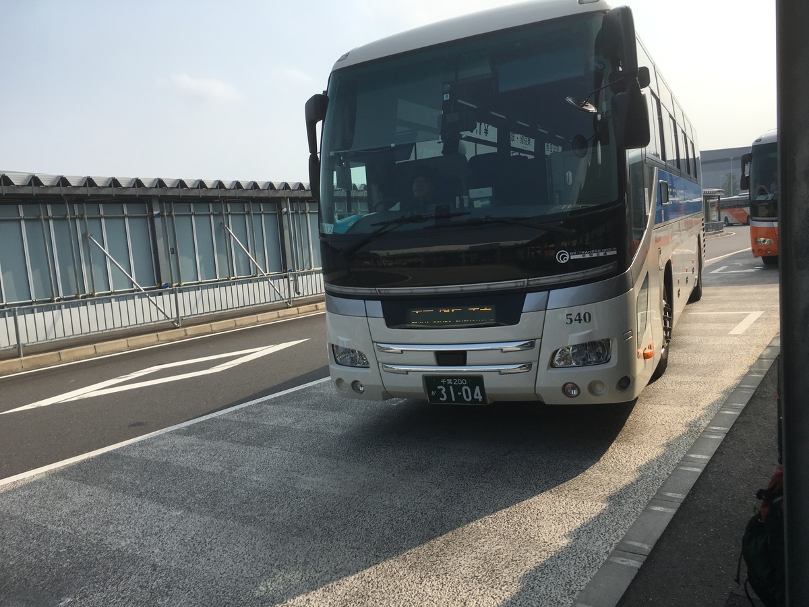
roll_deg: +3.3
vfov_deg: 48.2
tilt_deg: -2.5
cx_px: 404
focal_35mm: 29
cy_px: 304
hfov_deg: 61.7
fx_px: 678
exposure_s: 1/1923
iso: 25
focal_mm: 4.15
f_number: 2.2
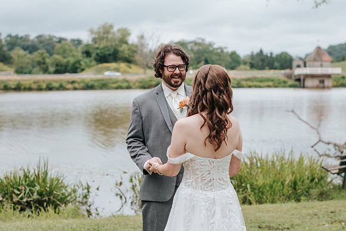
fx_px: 721
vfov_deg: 18.2
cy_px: 116
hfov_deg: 27.0
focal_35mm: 75
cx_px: 173
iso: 200
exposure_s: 1/1250
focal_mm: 50
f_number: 2.8
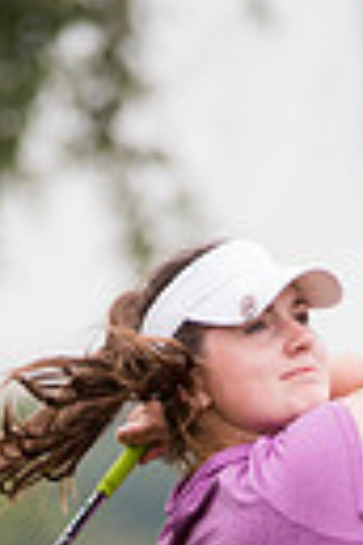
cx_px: 148
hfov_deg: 1.3
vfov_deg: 2.0
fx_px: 15774
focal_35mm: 1043
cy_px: 891
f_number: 4
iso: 800
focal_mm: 300
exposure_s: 1/1600
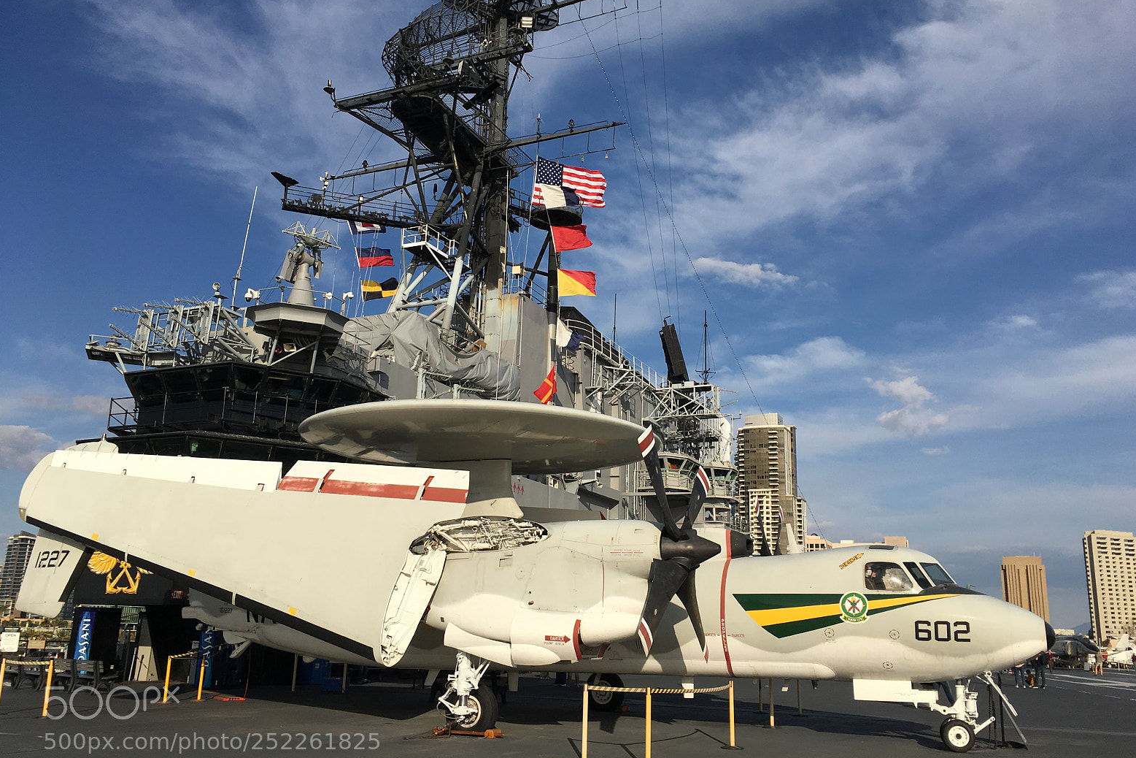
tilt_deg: +14.7
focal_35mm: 31
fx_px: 978
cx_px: 582
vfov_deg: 42.3
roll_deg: -1.6
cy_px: 361
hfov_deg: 60.3
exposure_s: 1/2849
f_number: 2.2
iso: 25
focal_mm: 4.15
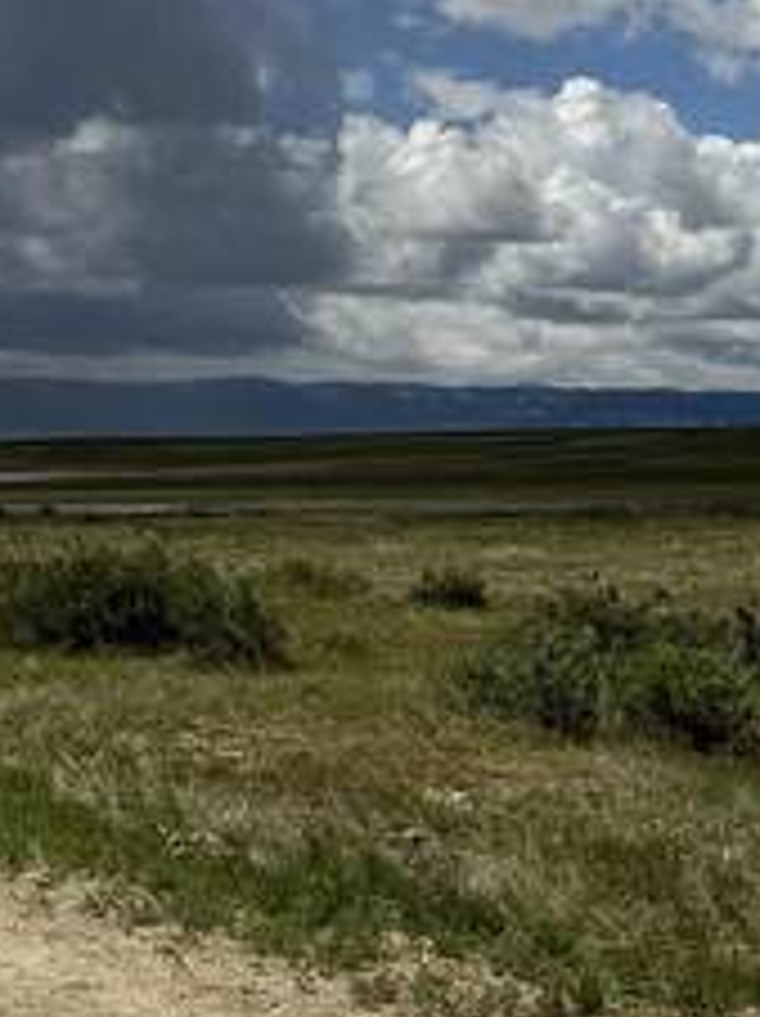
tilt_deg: -2.5
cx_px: 157
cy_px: 644
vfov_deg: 19.2
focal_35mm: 102
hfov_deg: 14.4
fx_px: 2992
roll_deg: +0.1
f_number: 1.78
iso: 80
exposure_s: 1/12346
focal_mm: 6.76
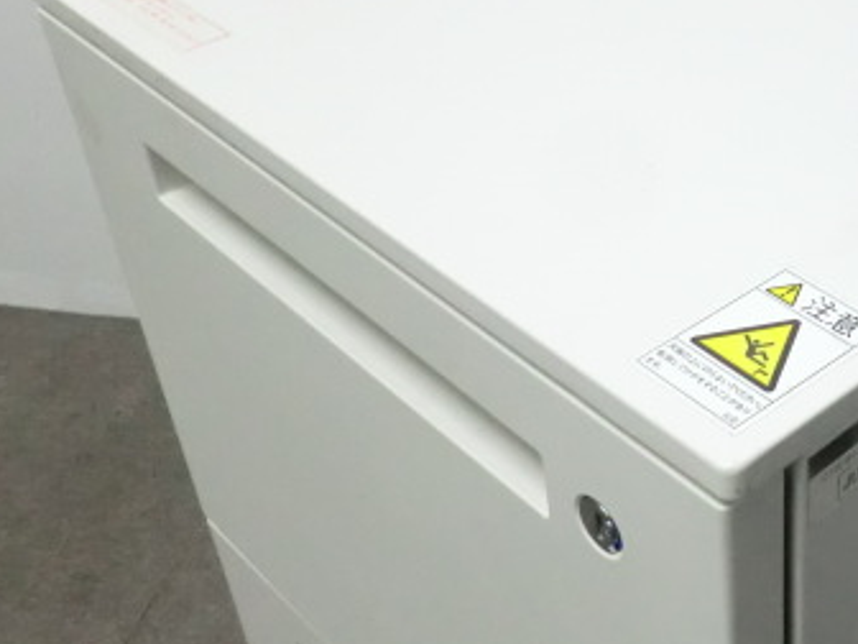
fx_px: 1512
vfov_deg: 23.9
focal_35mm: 61
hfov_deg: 30.0
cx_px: 804
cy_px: 212
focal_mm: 5.8
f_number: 3.5
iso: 800
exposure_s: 1/60
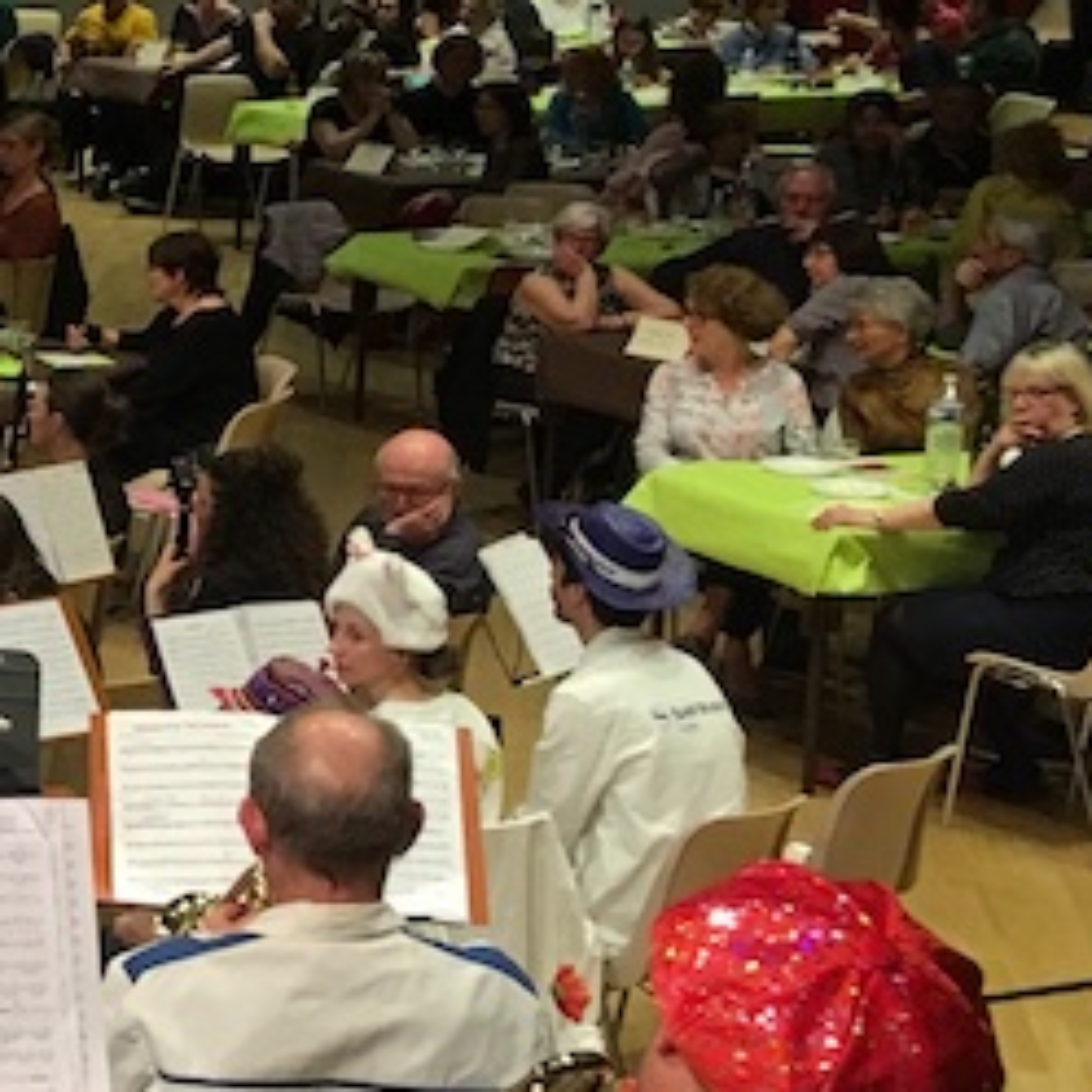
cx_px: -1208
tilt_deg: -10.8
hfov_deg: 13.3
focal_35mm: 110
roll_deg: +0.7
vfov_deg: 15.8
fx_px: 3926
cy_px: 320
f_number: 2.2
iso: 125
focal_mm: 4.15
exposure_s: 1/33
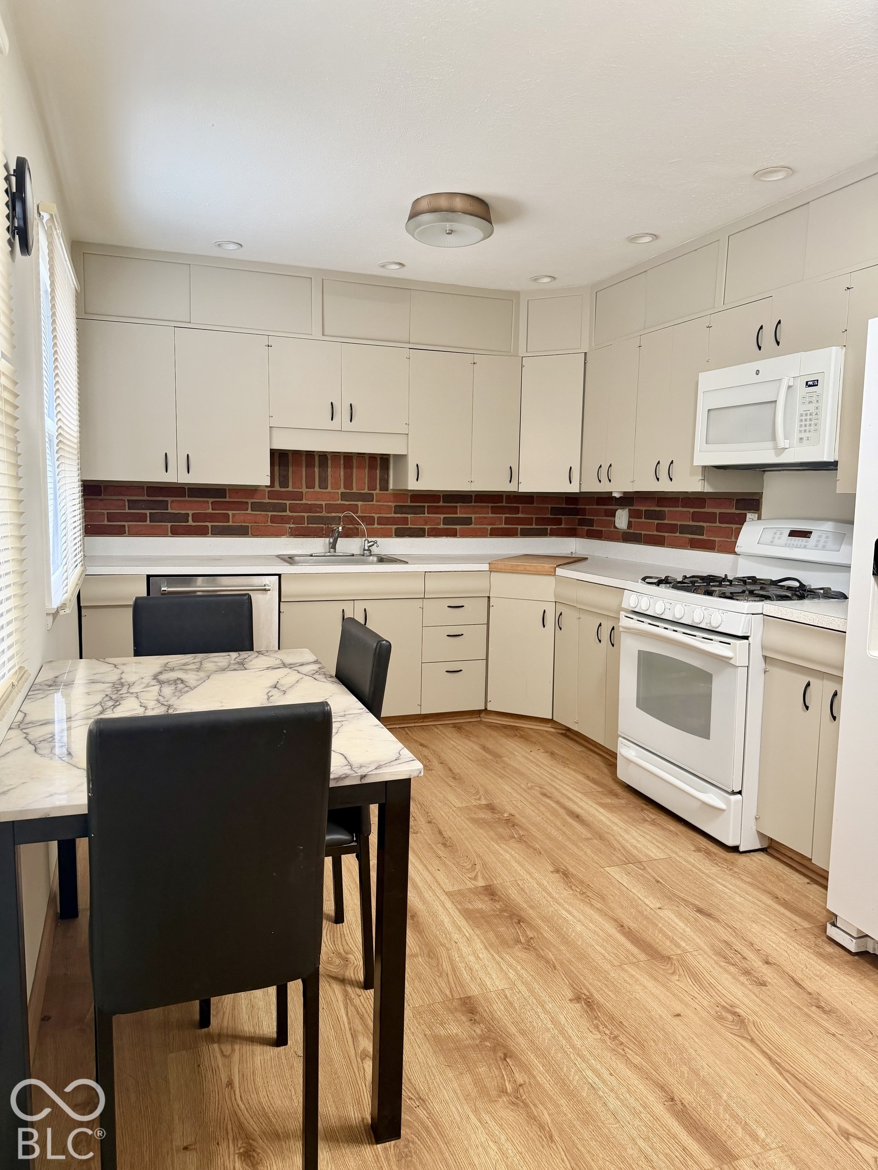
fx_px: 812
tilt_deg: -6.6
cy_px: 585
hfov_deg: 56.8
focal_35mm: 24
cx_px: 439
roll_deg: -1.1
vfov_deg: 71.6
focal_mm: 6.76
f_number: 1.78
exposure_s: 1/60
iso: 200
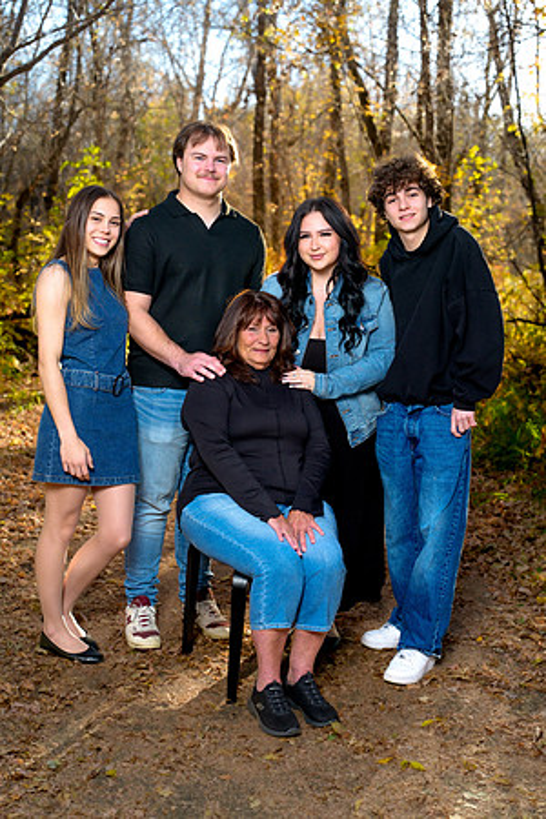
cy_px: 410
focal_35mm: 50
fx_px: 1137
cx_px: 273
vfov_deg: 39.6
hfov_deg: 27.0
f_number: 4
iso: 640
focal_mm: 50
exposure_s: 1/160
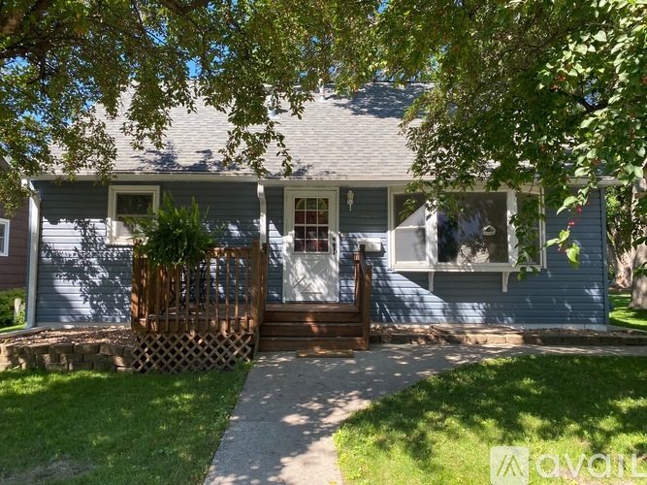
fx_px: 486
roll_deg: -0.5
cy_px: 242
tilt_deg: +3.9
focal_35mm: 26
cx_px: 324
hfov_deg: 67.3
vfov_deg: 53.0
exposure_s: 1/485
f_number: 1.8
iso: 32
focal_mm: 4.25
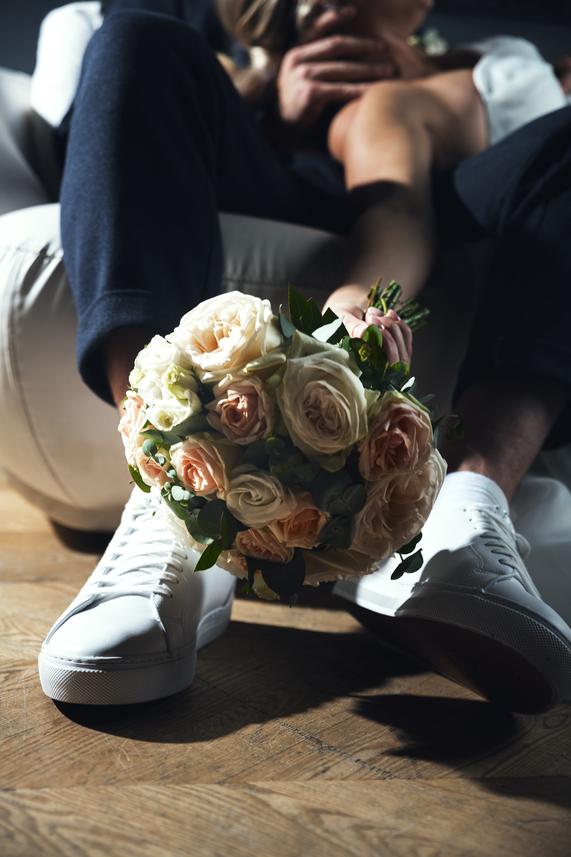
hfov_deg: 23.4
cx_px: 286
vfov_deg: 34.5
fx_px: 1380
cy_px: 428
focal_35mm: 58
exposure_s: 1/200
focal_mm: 58
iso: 500
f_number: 4
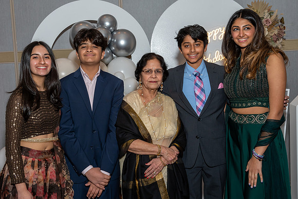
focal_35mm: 50
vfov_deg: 26.9
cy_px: 100
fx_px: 416
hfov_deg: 39.5
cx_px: 149
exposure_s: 1/250
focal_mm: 32
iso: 500
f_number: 7.1
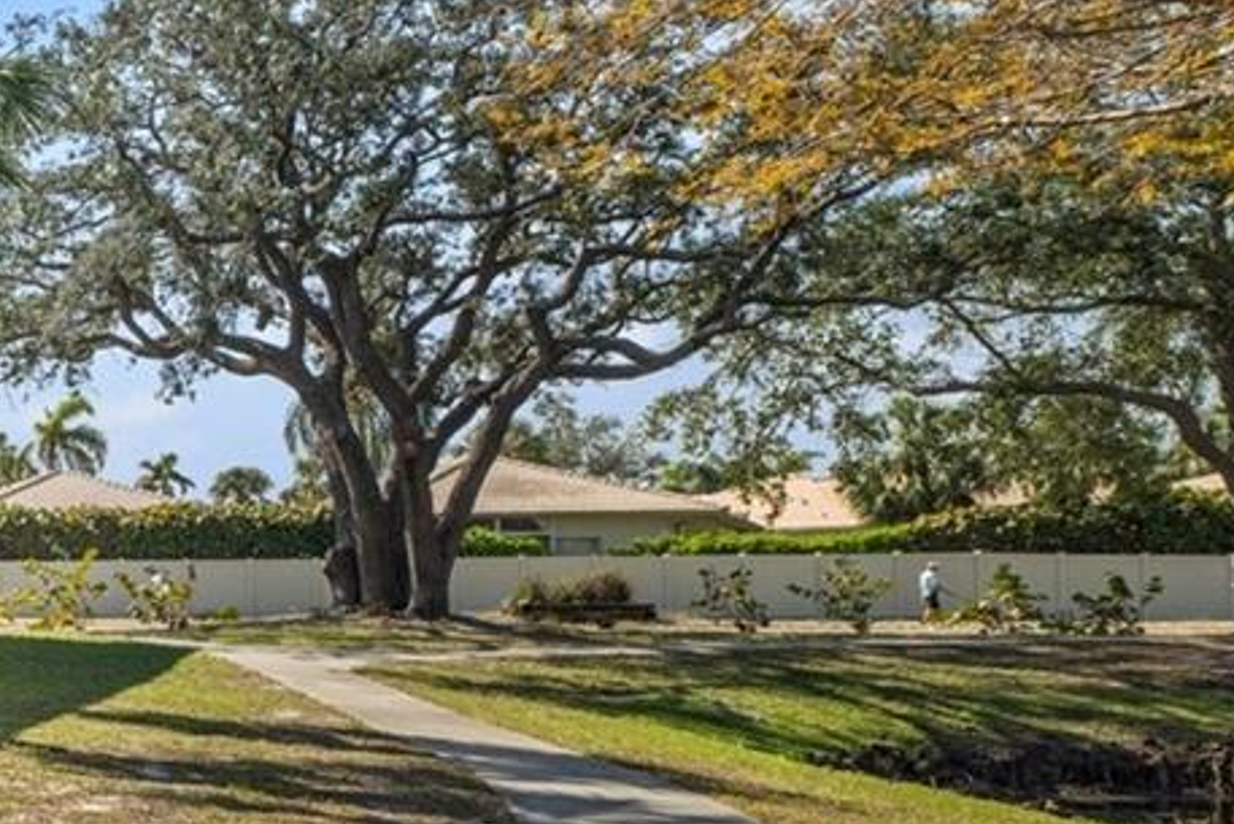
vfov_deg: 27.3
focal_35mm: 49
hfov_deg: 26.5
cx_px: -691
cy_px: 570
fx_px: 1680
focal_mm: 14
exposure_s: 1/500
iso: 400
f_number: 8
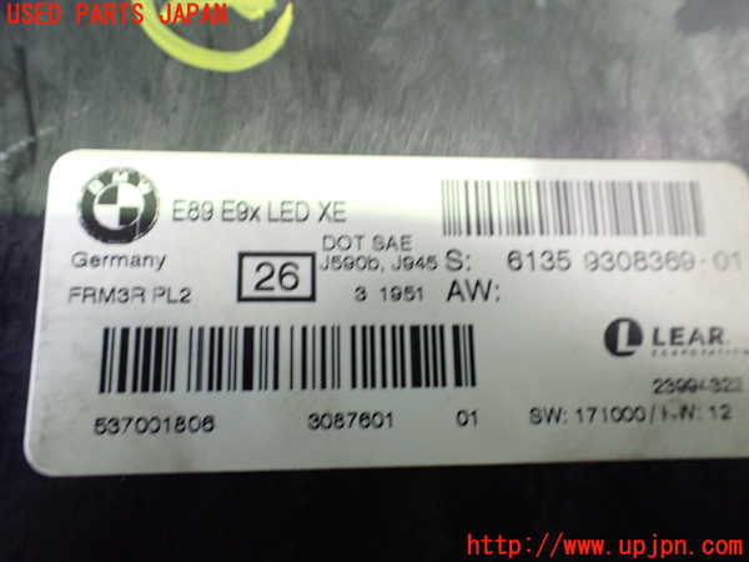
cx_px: 374
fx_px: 649
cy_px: 281
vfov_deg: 46.8
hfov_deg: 60.0
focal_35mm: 30
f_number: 2.3
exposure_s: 1/30
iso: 800
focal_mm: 5.4
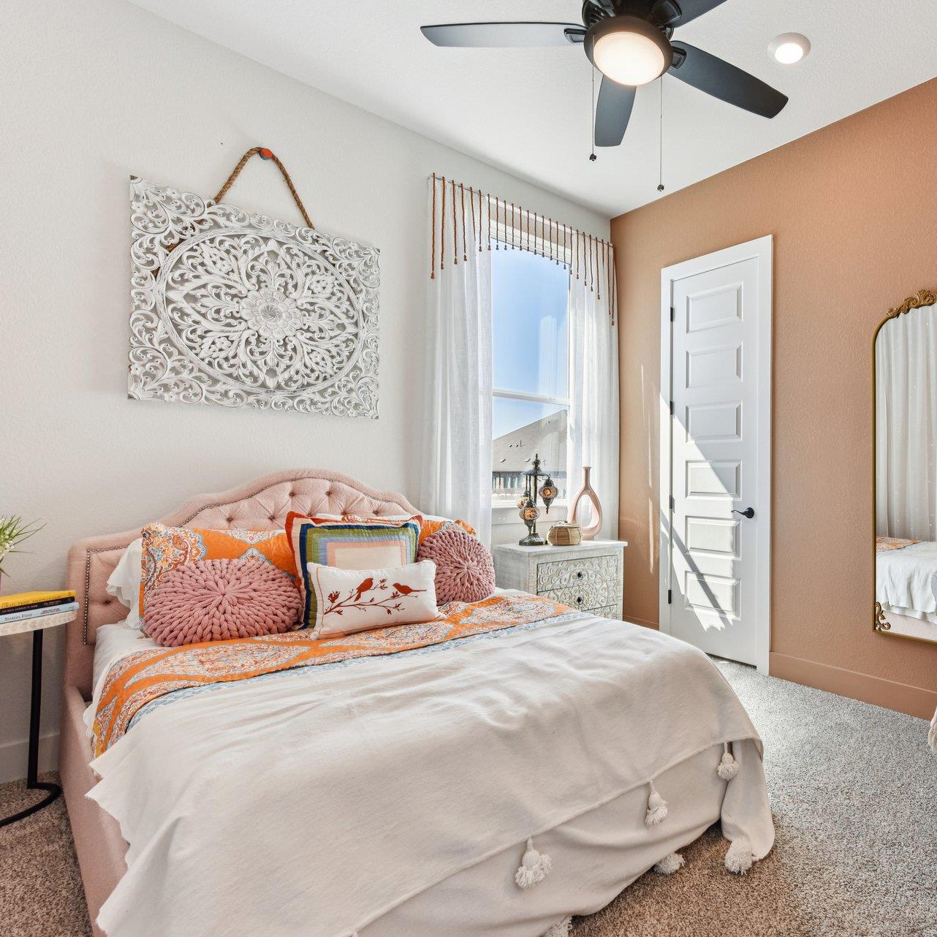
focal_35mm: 19
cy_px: 477
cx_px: 714
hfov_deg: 71.8
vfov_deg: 77.7
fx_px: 582
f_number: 8
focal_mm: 14
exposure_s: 1/125
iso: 400
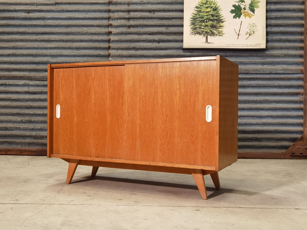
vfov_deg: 35.1
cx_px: 156
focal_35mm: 41
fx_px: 364
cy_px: 115
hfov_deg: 45.8
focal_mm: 6.71
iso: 320
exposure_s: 1/33.3
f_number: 1.9
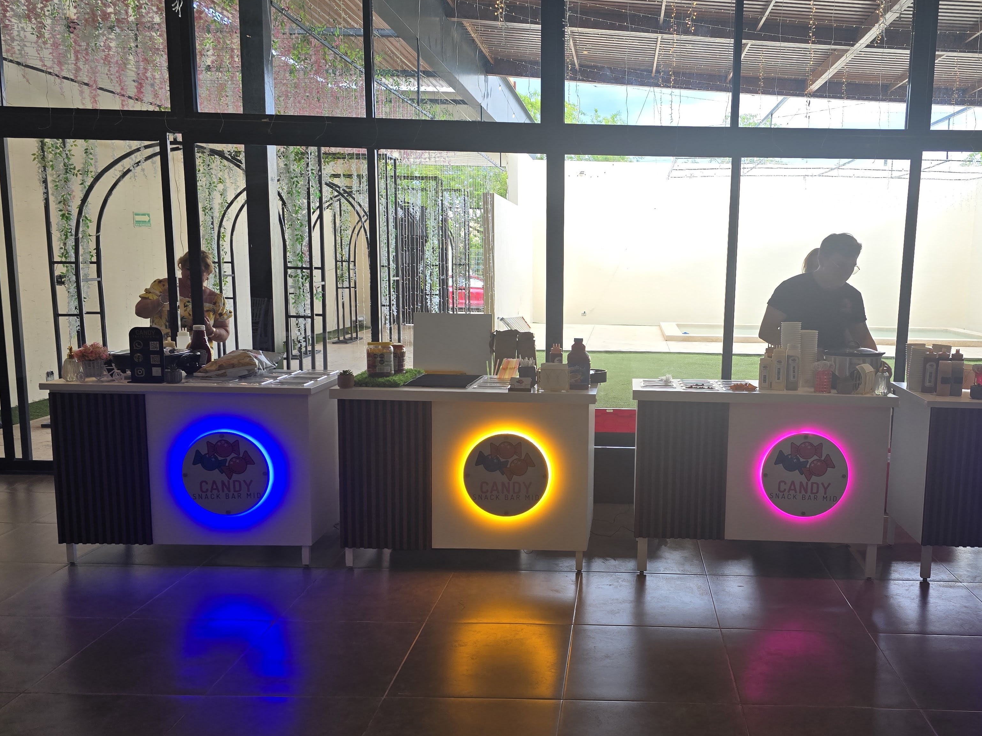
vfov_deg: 46.8
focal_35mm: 30
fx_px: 851
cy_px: 394
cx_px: 619
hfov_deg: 59.1
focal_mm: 6.3
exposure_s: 1/120
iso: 32
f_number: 1.7
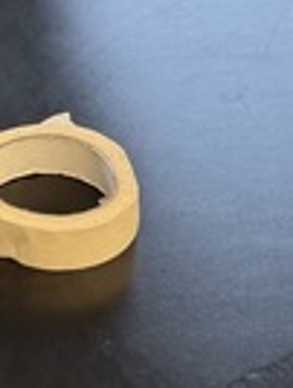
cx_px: 252
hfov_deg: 8.1
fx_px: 2059
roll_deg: +1.1
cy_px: -756
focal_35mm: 183
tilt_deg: -10.4
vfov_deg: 8.9
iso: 125
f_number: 1.78
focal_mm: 6.76
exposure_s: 1/60
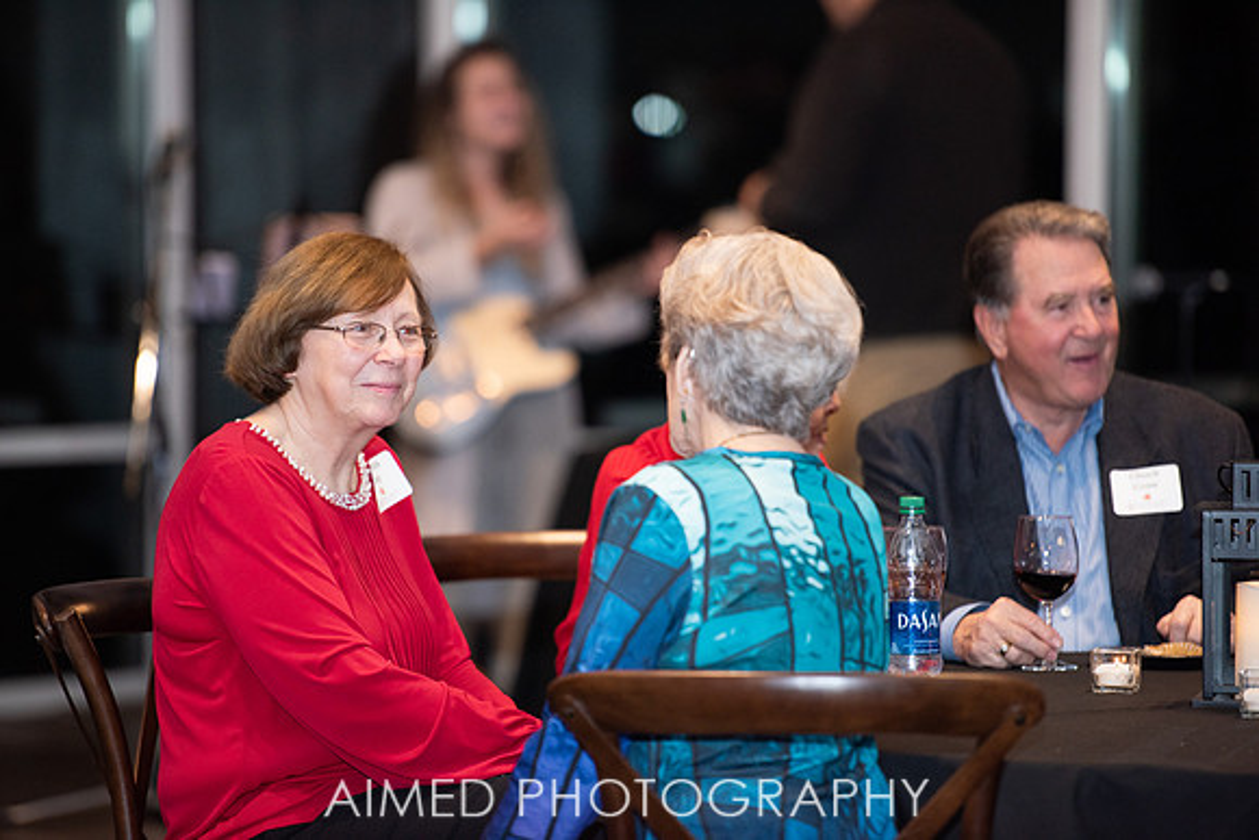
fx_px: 6996
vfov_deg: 6.9
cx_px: 630
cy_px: 420
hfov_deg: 10.3
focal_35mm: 200
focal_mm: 200
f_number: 2.8
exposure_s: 1/200
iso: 640
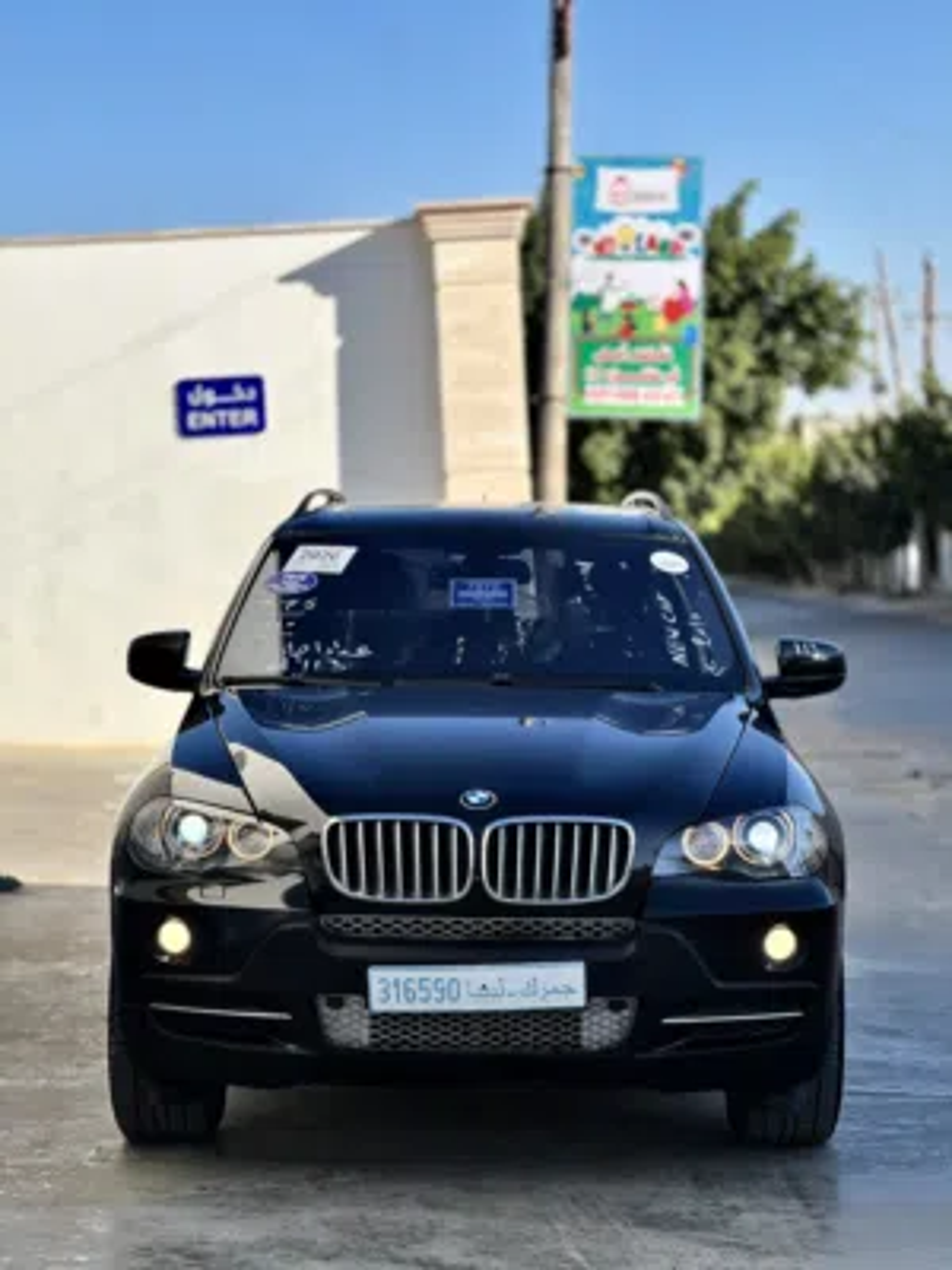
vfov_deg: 25.3
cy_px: 635
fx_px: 2824
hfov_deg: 19.1
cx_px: 476
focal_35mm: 77
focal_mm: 9
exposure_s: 1/536
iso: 32
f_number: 2.8
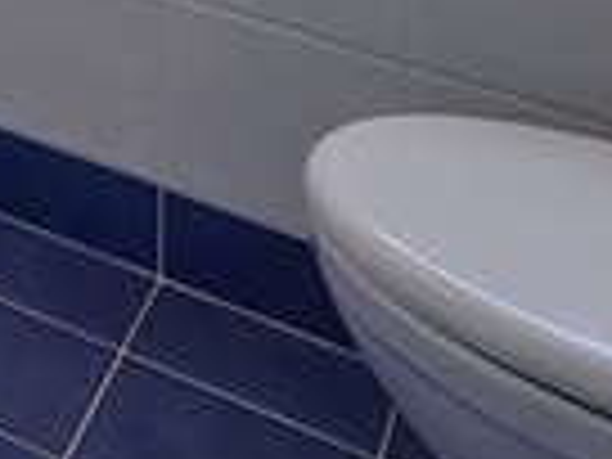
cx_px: -994
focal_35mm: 98
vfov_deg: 10.6
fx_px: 1733
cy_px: -918
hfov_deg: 13.0
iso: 20
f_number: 1.9
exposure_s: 1/100
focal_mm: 2.2
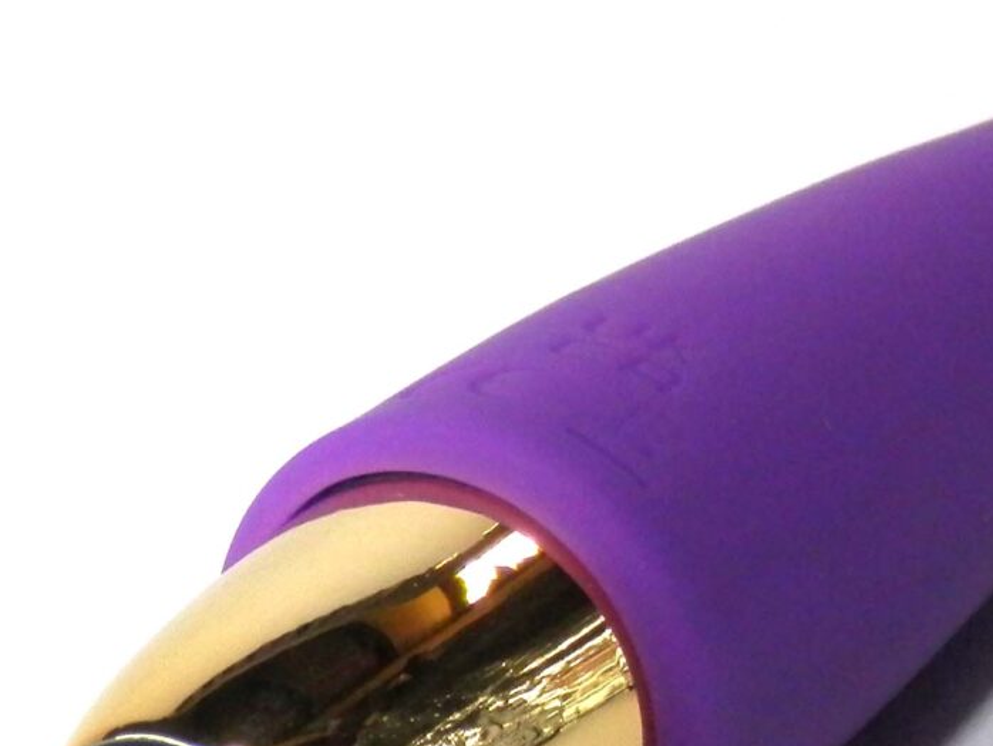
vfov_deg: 7.5
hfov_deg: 10.0
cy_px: 188
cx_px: 683
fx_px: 5682
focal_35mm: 198
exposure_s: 1/100
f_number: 4.1
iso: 100
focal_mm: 9.8
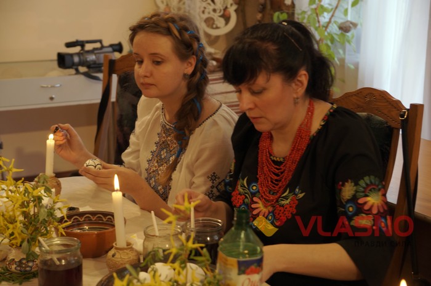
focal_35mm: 75
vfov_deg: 18.1
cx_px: 216
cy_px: 143
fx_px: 897
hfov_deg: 27.0
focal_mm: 50
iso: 400
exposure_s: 1/30
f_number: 5
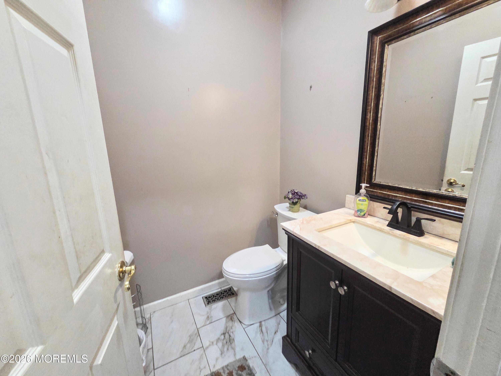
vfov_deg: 89.9
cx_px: 250
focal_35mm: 13
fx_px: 188
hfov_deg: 106.2
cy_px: 188
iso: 640
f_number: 2.2
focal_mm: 2.2
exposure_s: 1/60
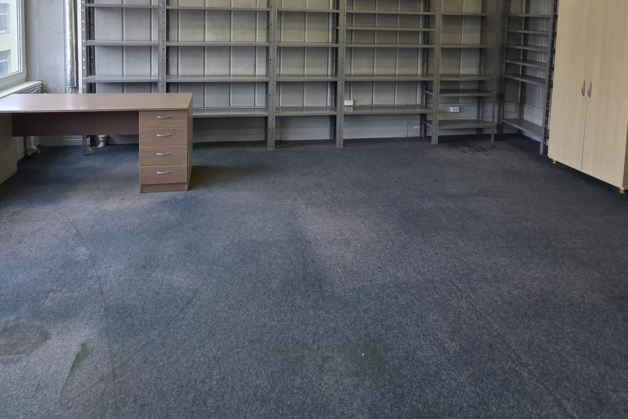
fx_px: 384
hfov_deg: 78.4
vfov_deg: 50.7
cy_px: 42
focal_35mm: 22
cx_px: 291
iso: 64
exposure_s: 1/100
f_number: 2.2
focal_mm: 2.2
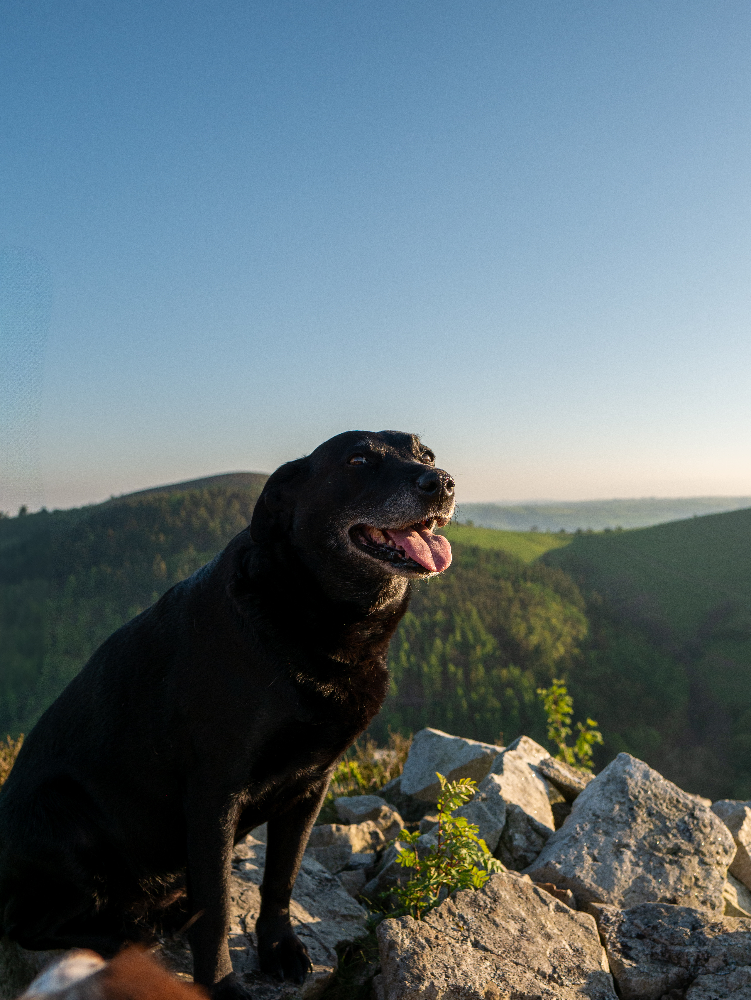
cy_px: 500
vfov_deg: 56.8
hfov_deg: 44.2
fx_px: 925
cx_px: 376
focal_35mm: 32
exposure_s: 1/2000
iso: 200
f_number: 3.2
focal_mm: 16
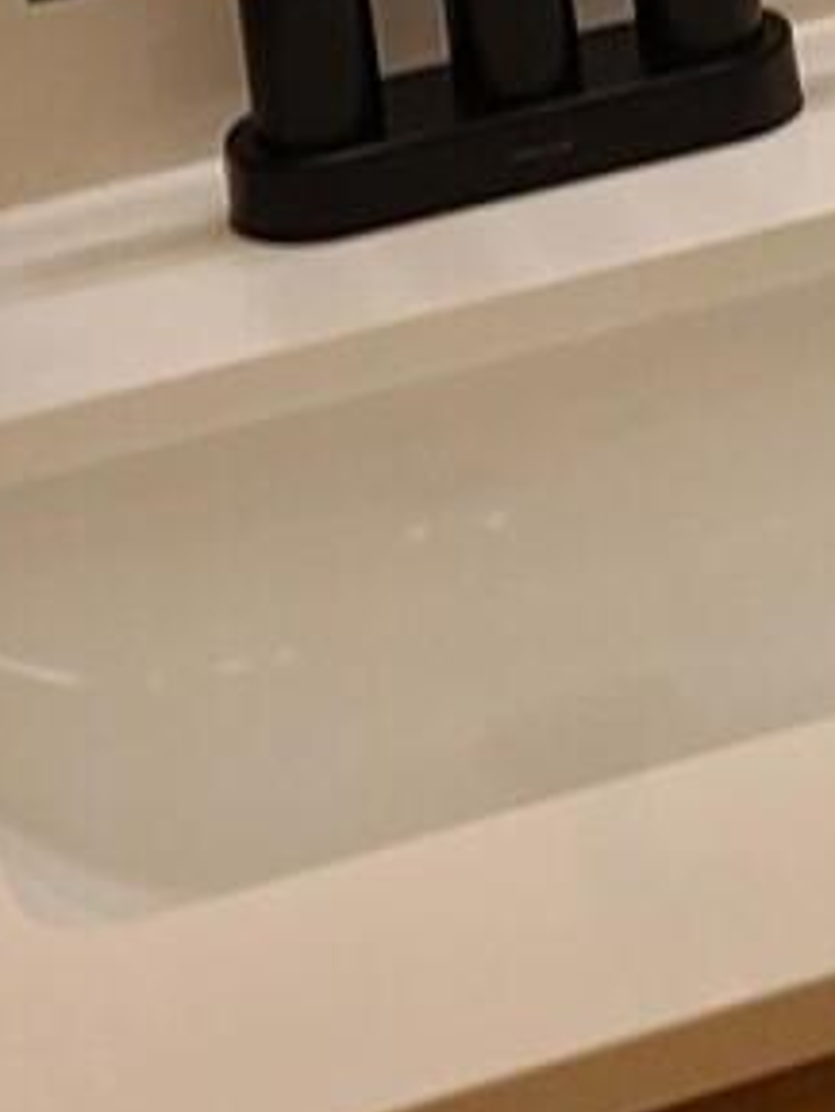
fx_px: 5785
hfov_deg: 7.8
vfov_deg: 10.4
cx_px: 1739
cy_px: -812
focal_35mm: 180
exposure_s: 1/60
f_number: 1.8
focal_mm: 5.4
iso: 50
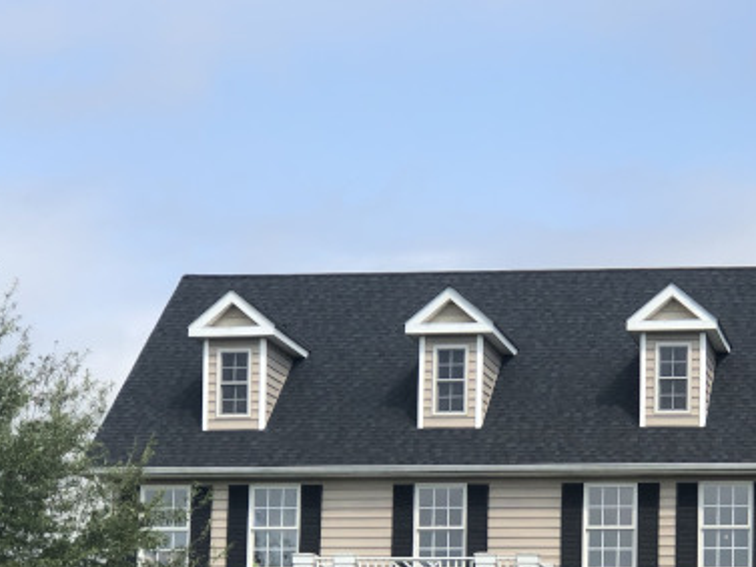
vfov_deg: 12.6
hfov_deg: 16.8
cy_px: 560
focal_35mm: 116
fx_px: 2534
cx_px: 599
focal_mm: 6.6
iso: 20
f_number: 2.8
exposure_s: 1/827
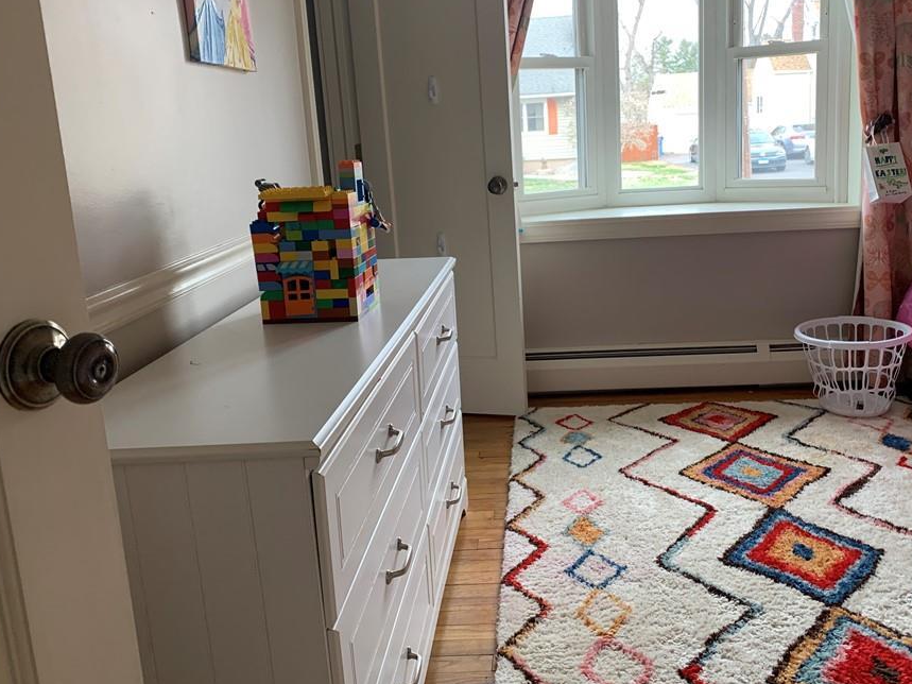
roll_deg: +3.1
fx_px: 817
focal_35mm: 31
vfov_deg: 45.3
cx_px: 530
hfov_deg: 58.1
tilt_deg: -9.6
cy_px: 296
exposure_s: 1/100
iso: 100
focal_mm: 4.25
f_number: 1.8
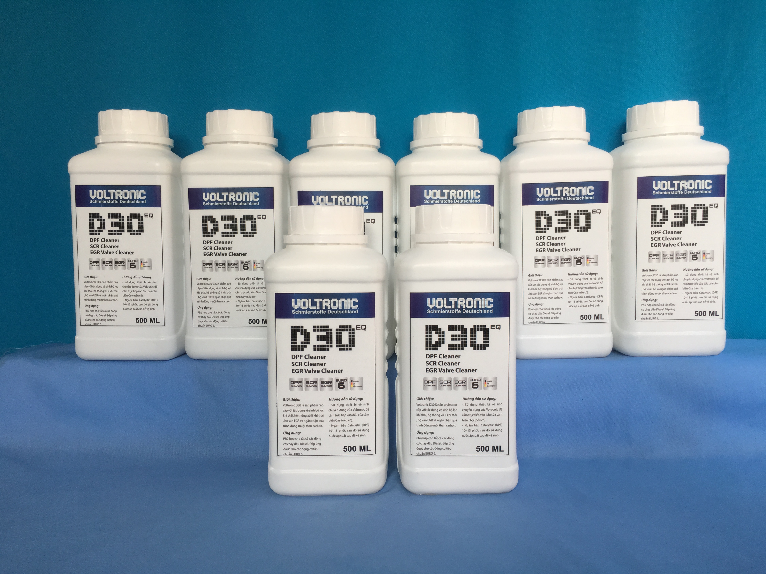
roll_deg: +0.8
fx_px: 642
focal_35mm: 29
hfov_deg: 61.7
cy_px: 287
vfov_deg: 48.2
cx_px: 383
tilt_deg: -5.2
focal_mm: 4.15
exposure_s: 1/120
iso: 40
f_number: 2.2
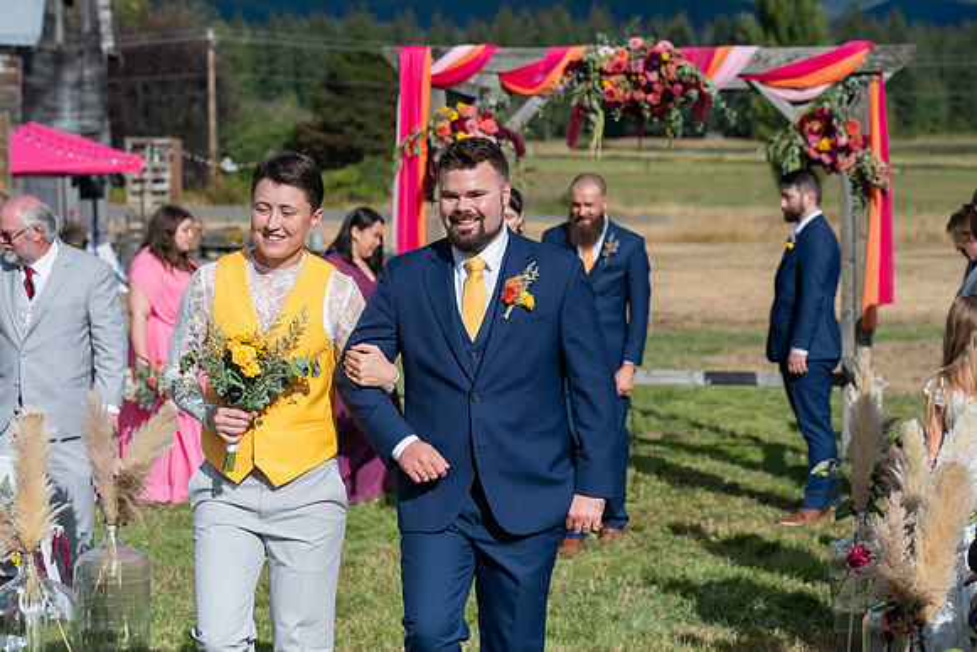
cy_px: 326
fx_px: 2334
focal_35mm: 86
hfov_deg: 23.6
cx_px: 488
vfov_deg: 15.9
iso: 400
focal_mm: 86
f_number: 5
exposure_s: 1/5000
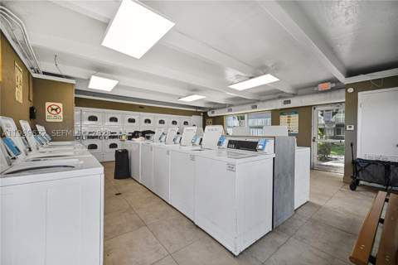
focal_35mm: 14
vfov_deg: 81.2
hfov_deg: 104.3
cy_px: 132
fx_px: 155
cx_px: 199
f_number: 4
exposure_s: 1/25
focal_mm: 14
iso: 100
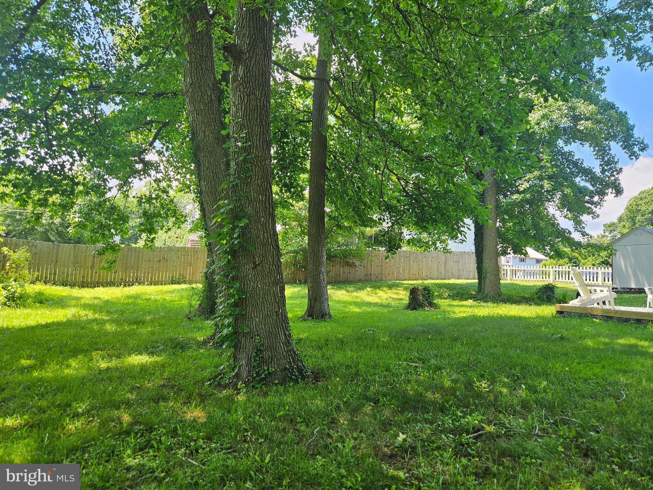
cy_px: 245
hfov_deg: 73.9
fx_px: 434
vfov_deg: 58.9
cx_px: 326
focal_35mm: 23
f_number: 1.8
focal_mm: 5.4
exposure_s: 1/214
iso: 25
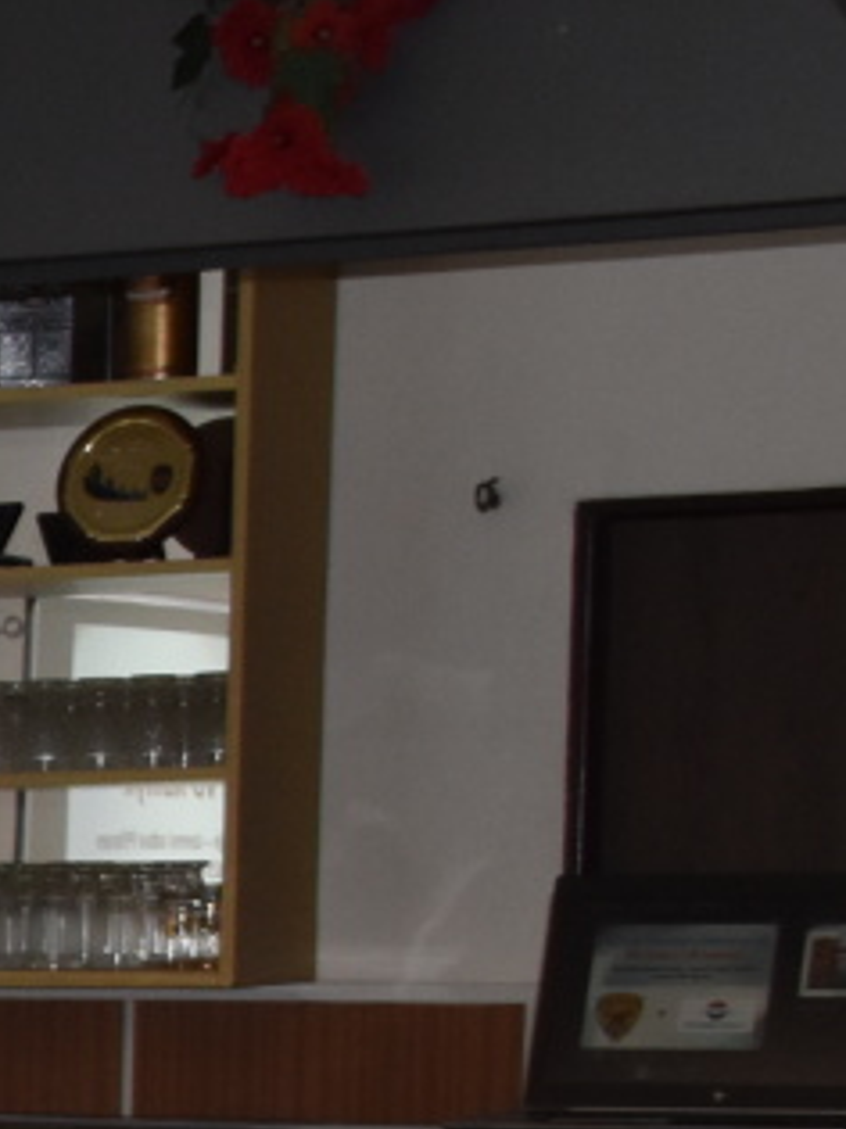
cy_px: 1586
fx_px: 5739
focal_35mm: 176
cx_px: -1932
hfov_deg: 7.2
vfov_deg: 10.9
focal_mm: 24
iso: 800
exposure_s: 1/125
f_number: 5.6
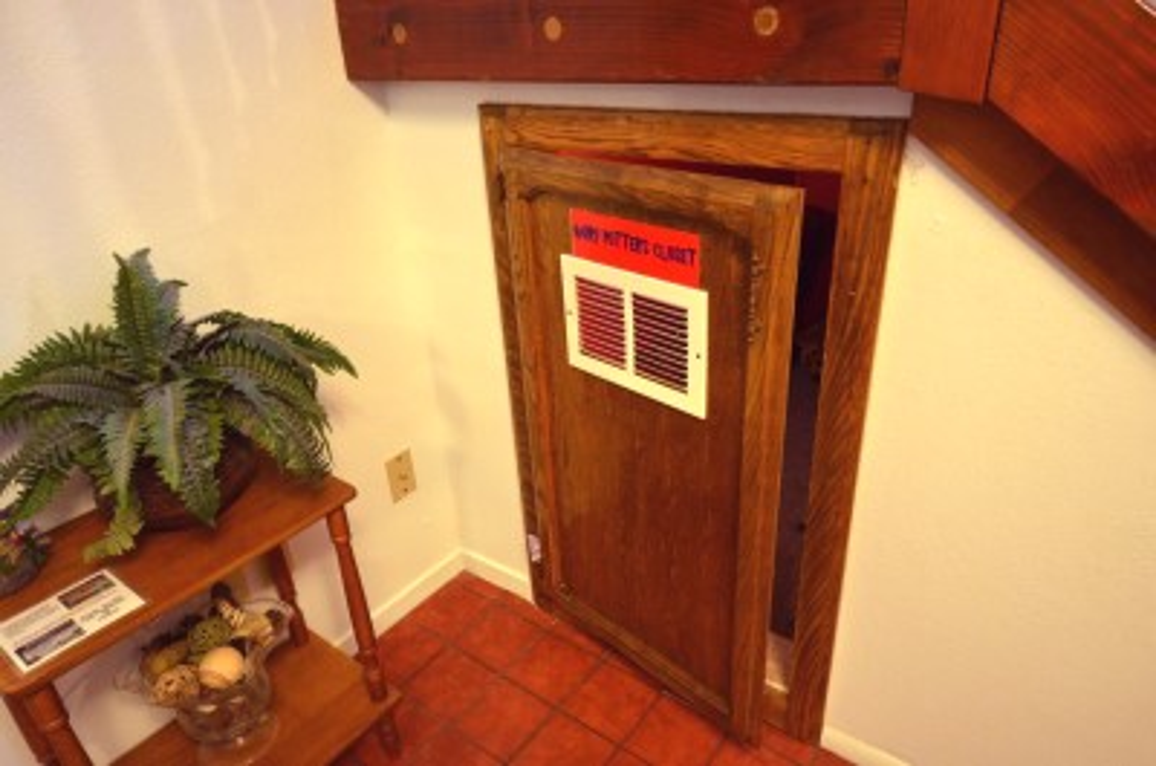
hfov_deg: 73.8
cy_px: 383
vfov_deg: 52.9
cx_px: 578
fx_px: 769
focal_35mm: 24
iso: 1600
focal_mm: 16
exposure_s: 1/30
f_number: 4
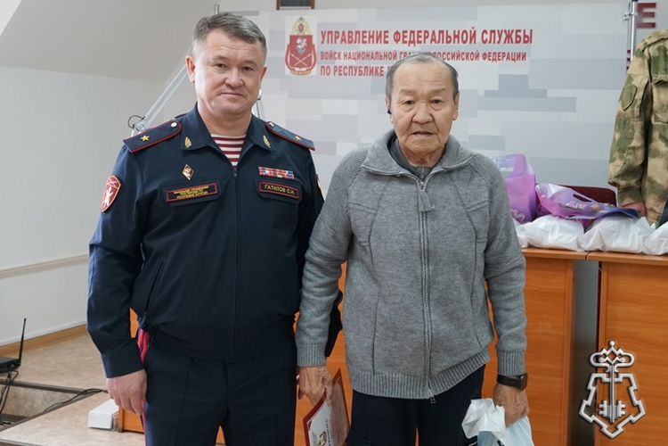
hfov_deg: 45.0
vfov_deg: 30.8
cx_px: 334
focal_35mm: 44
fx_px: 807
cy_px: 223
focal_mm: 29
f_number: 4.5
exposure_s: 1/160
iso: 1600
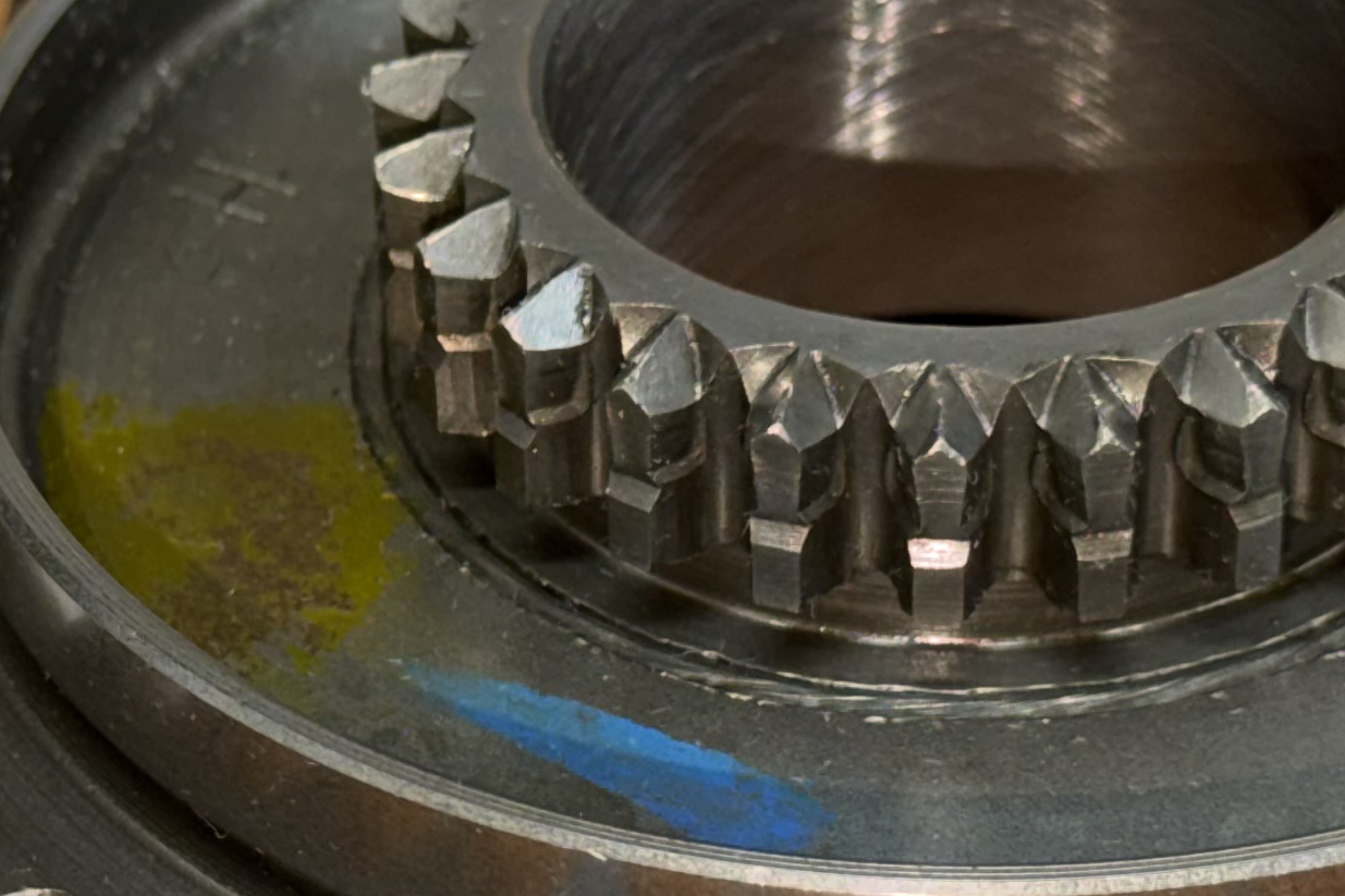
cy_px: 689
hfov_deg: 12.6
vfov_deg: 8.4
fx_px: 6089
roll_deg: +4.8
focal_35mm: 163
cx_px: 318
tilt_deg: -39.8
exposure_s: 1/37
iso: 64
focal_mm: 6.76
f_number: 1.78
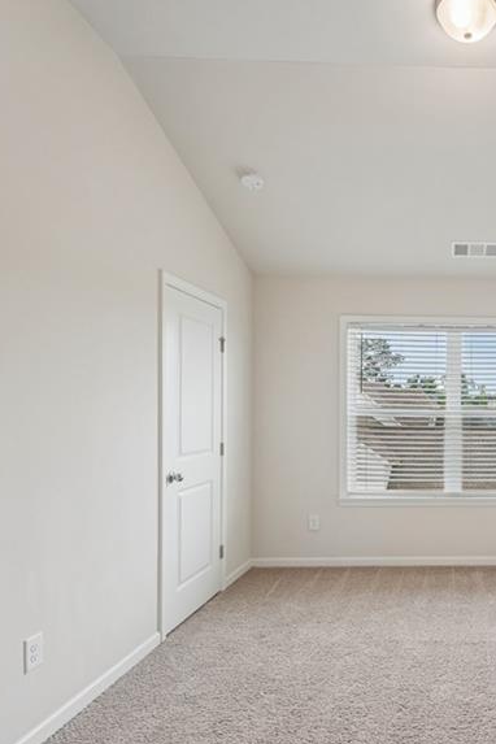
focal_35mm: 25
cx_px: 466
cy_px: 421
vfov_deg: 71.2
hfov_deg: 45.4
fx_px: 517
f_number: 8
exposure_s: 1/40
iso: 320
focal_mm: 14
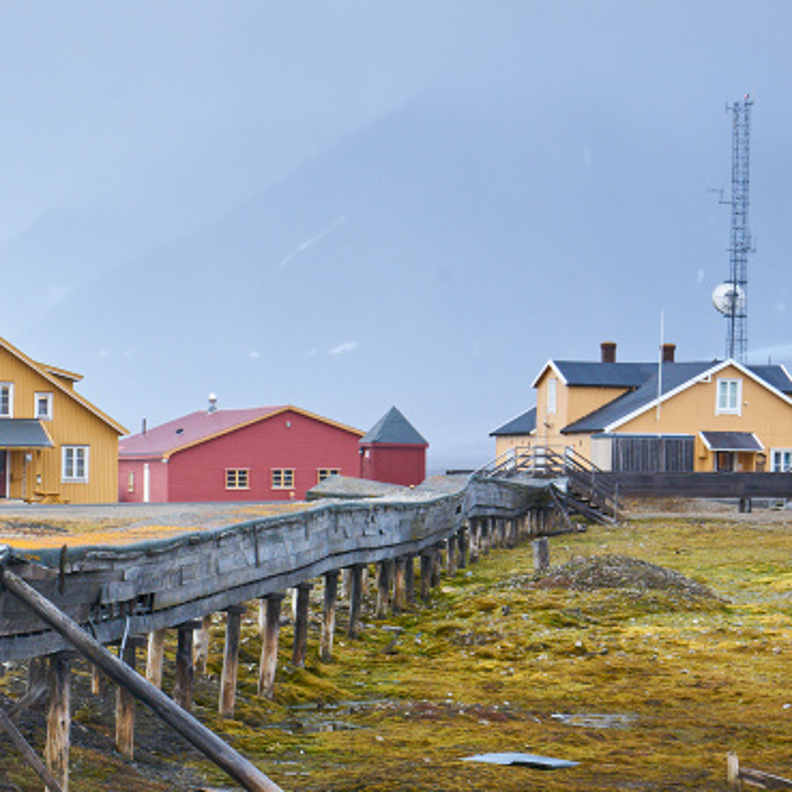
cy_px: 613
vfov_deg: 8.9
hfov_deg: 8.9
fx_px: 5074
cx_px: 47
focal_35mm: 196
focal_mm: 85
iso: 400
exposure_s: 1/30
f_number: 11
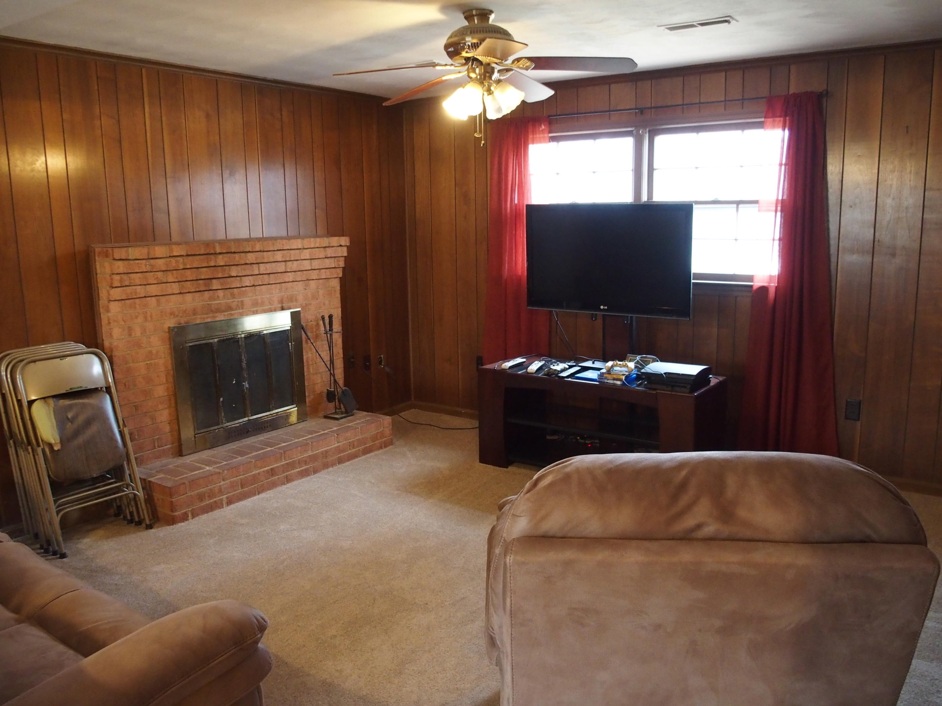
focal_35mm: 28
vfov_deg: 49.7
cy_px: 353
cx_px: 471
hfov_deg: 63.4
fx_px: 762
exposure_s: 1/30
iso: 800
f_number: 2.8
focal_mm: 6
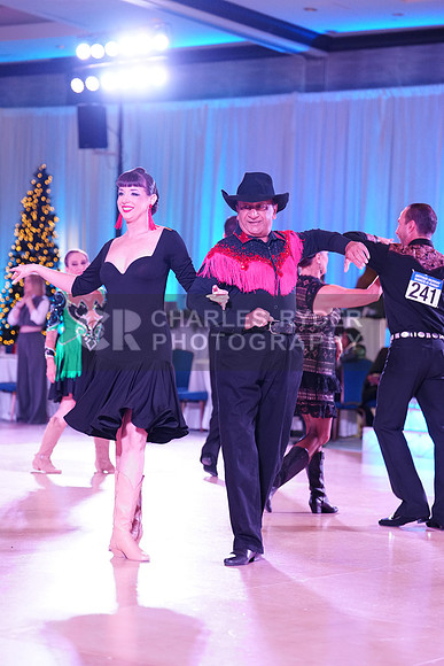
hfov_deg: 15.5
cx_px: 222
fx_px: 1627
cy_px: 333
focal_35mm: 88
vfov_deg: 23.1
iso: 2500
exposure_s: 1/400
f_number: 2.8
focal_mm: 88
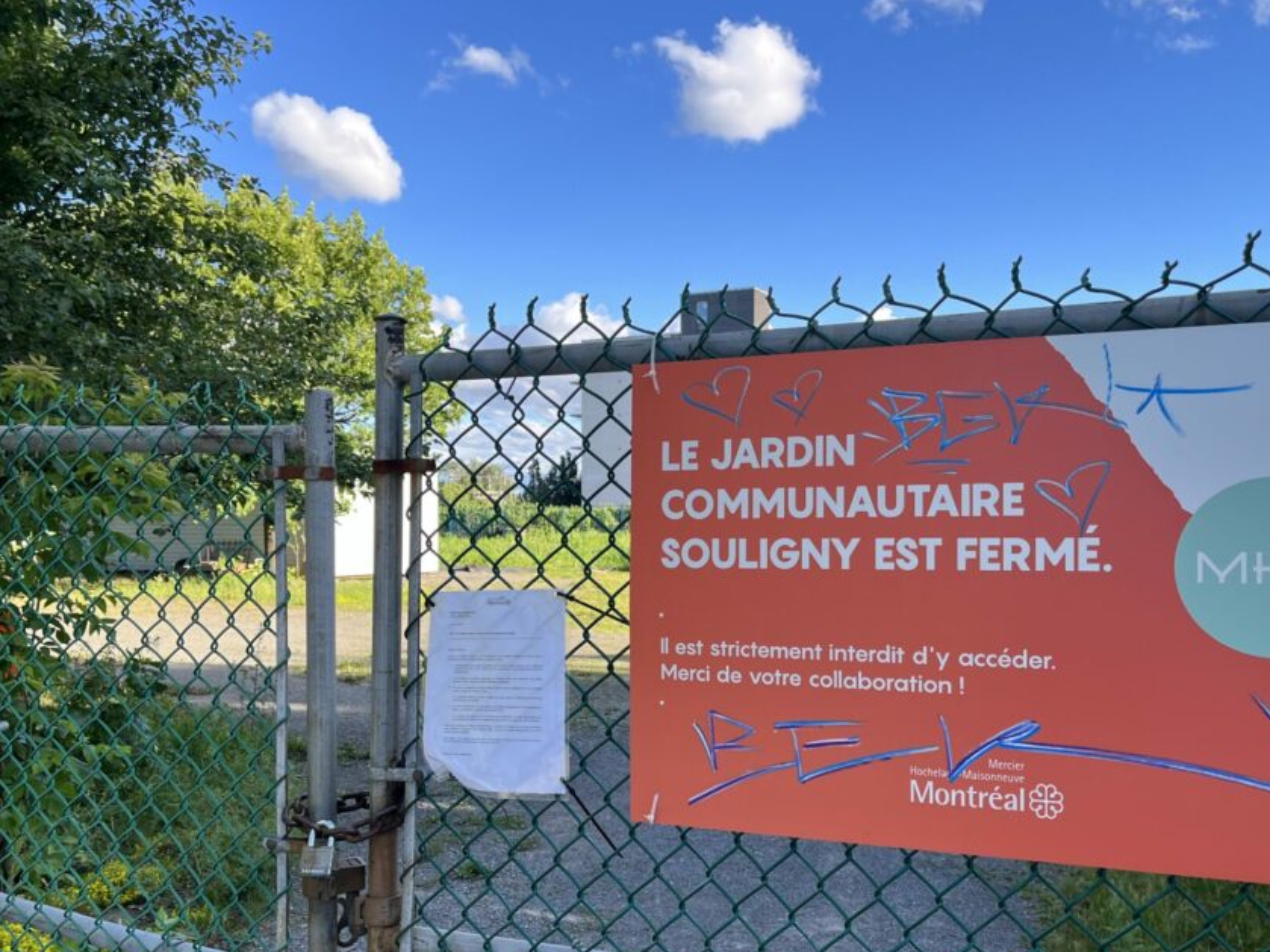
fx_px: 1137
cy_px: 542
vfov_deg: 45.3
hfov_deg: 58.3
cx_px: 660
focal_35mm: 31
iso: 50
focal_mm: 5.1
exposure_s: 1/499
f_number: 1.6
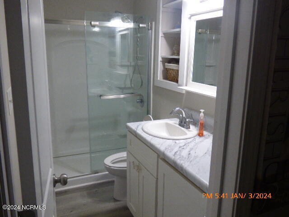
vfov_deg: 46.8
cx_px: 144
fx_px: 250
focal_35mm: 30
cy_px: 108
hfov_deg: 60.0
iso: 400
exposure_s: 1/60
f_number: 3.3
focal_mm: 5.29
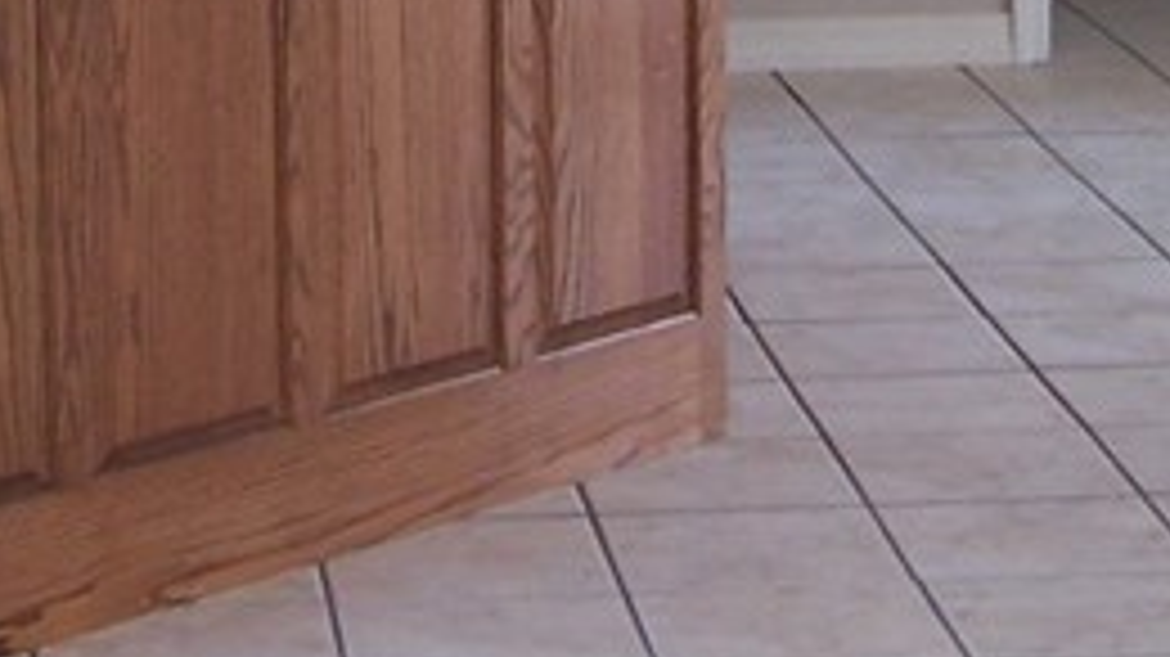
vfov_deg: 7.2
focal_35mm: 163
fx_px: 5055
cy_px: -608
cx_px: 495
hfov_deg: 13.2
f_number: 2.8
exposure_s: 1/30
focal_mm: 6.3
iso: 100
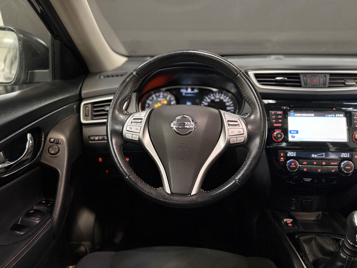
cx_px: 178
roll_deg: +0.2
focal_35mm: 24
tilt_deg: -21.3
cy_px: 134
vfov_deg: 56.8
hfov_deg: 71.6
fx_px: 248
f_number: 1.78
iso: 800
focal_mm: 6.76
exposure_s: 1/25
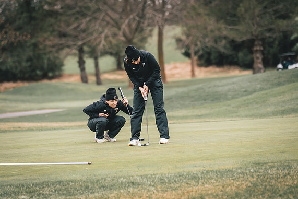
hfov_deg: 8.7
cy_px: 100
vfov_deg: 5.8
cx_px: 150
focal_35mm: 237
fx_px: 1962
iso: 800
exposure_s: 1/2500
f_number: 2.8
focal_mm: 150
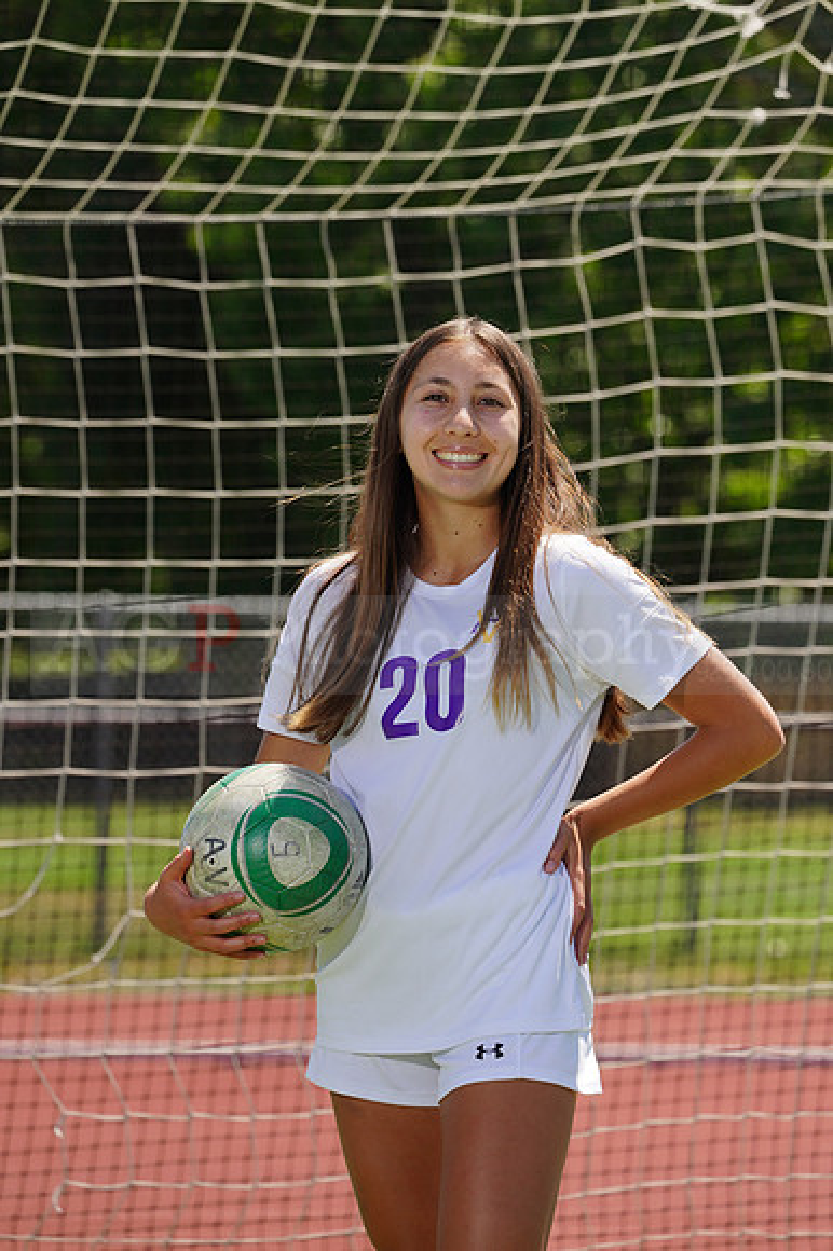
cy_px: 626
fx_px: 13378
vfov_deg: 5.4
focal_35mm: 385
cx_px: 416
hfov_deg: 3.6
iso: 200
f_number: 13
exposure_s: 1/250
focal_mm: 385
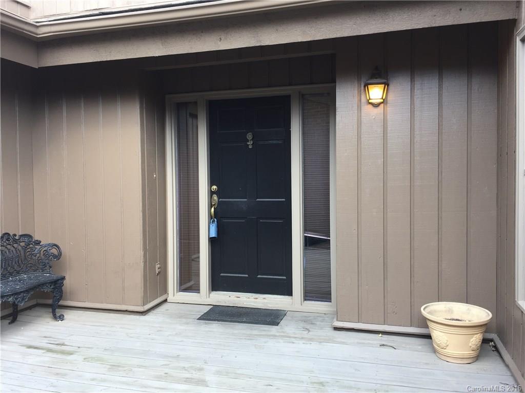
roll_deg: -0.6
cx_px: 262
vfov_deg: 48.2
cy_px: 196
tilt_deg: -1.9
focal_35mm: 29
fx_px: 440
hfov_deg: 61.7
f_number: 2.2
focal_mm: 4.15
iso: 32
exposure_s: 1/120
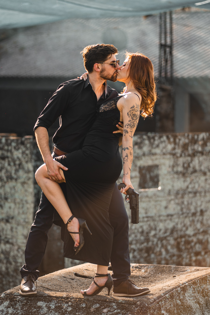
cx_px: 105
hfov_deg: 10.8
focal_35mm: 127
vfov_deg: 16.1
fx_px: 1111
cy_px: 158
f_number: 1.8
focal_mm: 85
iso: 100
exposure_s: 1/500
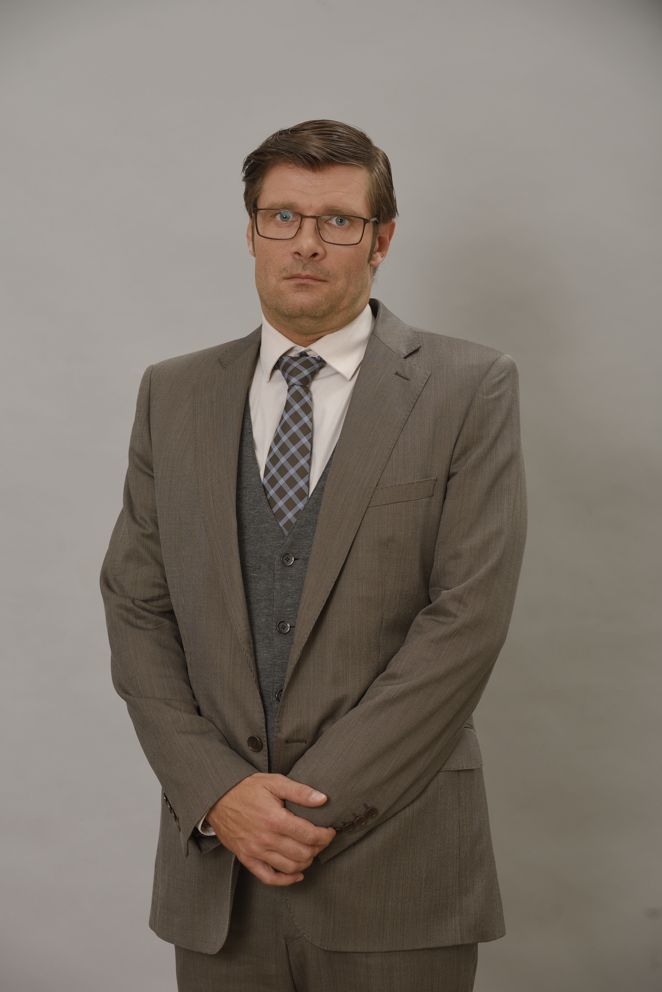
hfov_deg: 14.4
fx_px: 2618
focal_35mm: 95
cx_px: 331
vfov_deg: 21.5
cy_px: 496
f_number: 9
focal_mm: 95
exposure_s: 1/200
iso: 160
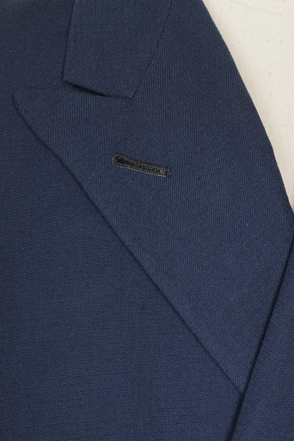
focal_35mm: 93
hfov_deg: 14.6
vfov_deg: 21.7
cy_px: 326
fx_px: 1139
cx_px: 242
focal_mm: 32
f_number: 5.6
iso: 200
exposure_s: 1/15
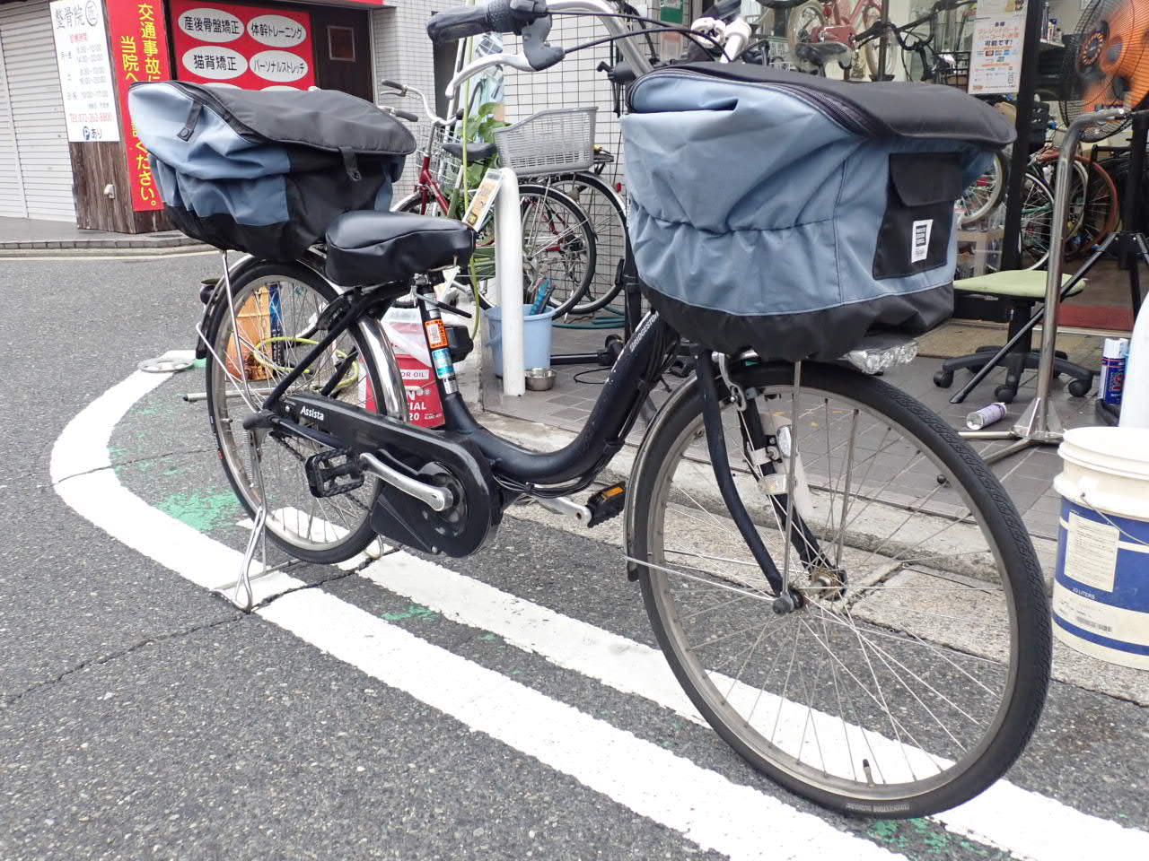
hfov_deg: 60.0
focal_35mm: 30
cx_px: 574
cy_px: 430
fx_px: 996
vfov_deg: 46.8
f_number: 3.2
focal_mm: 5.4
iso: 400
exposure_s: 1/320
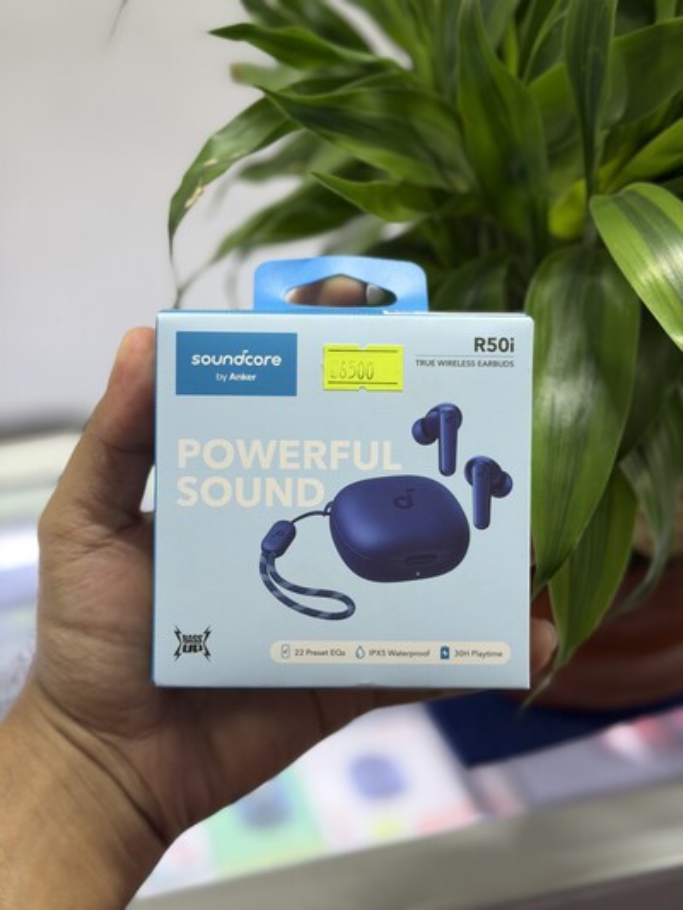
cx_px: 342
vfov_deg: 39.6
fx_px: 1262
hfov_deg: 30.3
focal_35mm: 48
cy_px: 455
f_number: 1.78
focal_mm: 6.76
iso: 100
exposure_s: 1/100
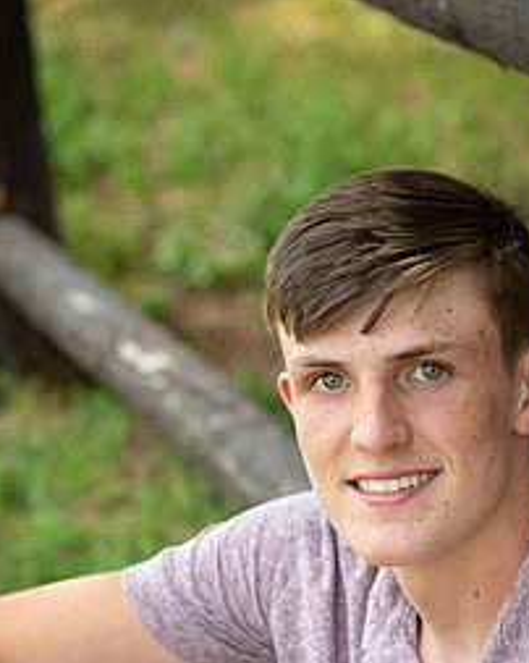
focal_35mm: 217
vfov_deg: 8.9
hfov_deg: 7.1
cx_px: 367
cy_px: 584
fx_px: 4252
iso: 400
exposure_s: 1/200
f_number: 5.6
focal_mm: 130
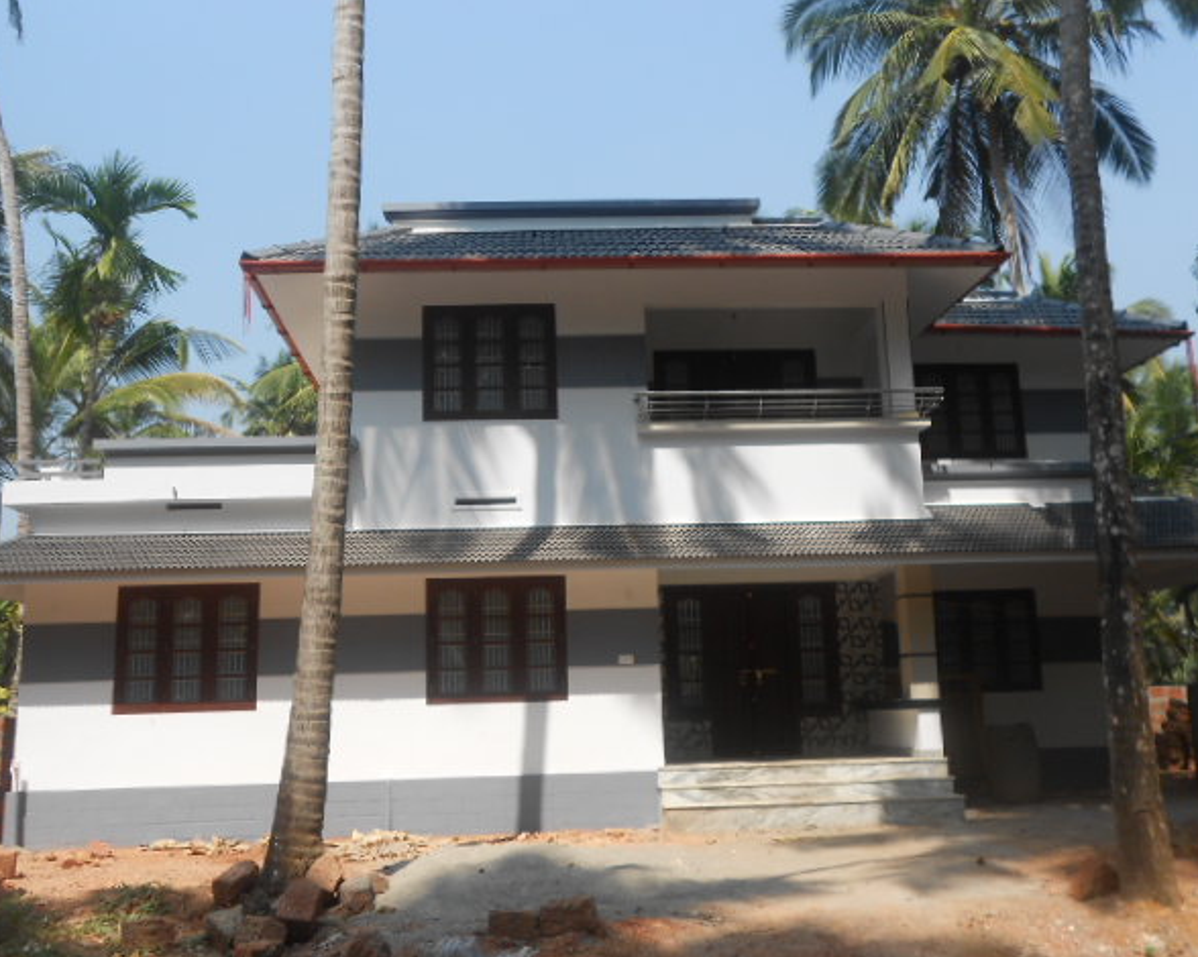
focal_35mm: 34
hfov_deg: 52.8
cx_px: 573
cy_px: 470
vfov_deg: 43.3
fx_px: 1205
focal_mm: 6
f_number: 3.6
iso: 80
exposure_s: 1/640
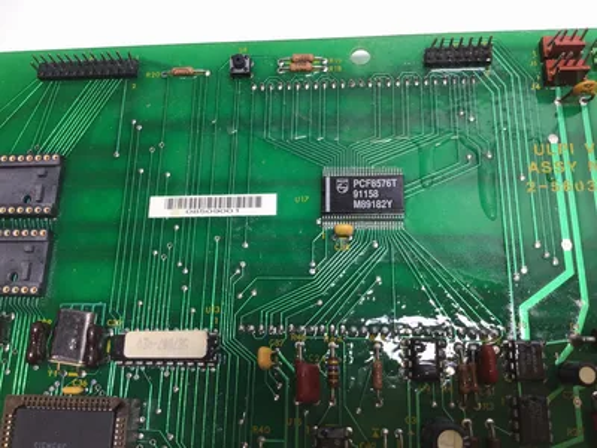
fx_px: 535
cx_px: 298
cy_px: 224
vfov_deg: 45.4
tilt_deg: -70.4
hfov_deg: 58.4
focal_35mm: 31
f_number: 2.4
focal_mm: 3.3
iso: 32
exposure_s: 1/60
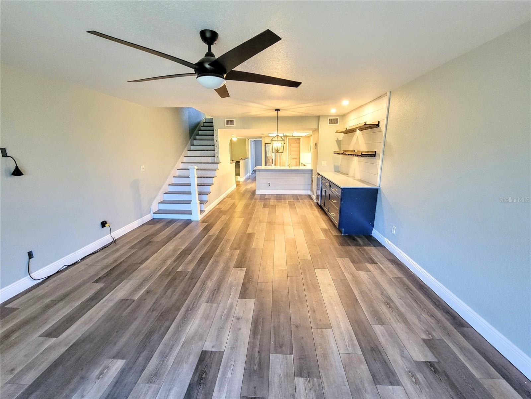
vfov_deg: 89.9
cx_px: 266
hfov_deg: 106.2
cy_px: 200
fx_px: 199
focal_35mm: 13
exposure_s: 1/40
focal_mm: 2.2
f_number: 2.2
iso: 320
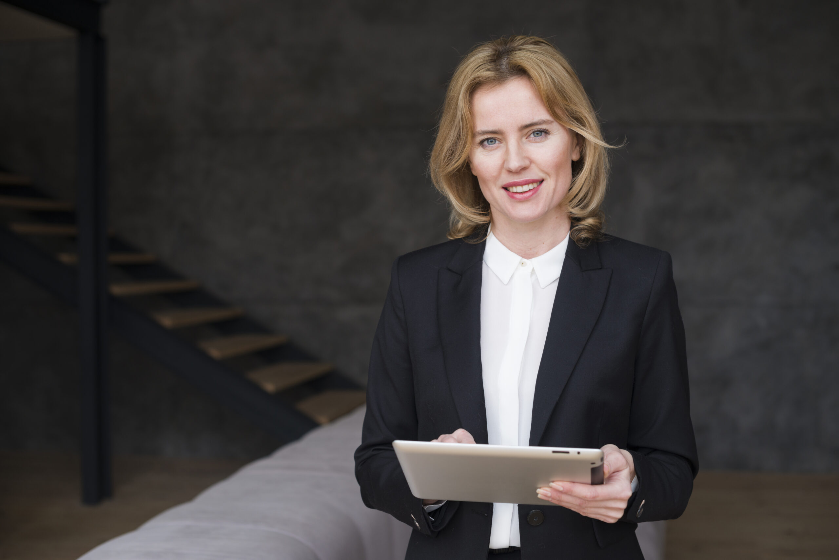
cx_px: 420
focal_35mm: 50
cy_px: 280
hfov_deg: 39.6
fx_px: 1166
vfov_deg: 27.0
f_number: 3.5
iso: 250
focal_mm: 50
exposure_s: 1/160
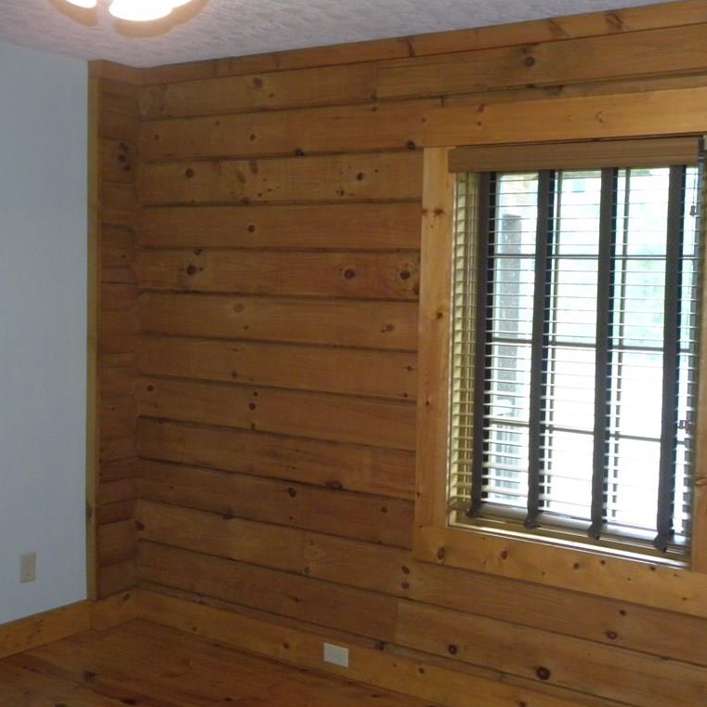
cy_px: 353
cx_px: 438
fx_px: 1017
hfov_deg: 38.1
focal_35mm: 44
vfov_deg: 38.3
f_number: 3.2
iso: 400
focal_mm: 6.6
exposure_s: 1/30
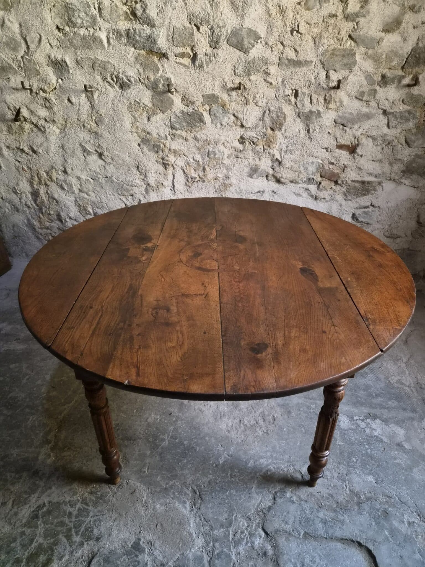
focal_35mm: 23
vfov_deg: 73.9
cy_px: 284
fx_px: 377
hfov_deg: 58.9
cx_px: 212
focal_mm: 5.4
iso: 2500
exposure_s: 1/100
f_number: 1.8
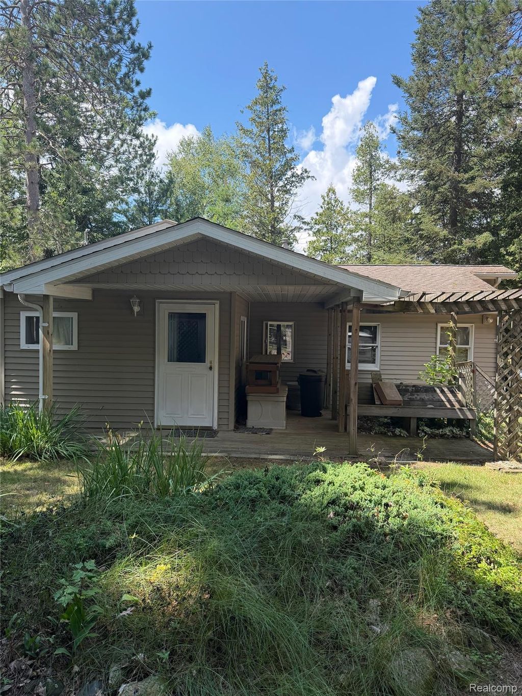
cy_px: 348
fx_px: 482
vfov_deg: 71.6
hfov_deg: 56.8
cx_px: 261
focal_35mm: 24
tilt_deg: -2.8
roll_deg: -0.5
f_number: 1.78
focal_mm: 6.76
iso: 100
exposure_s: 1/1618
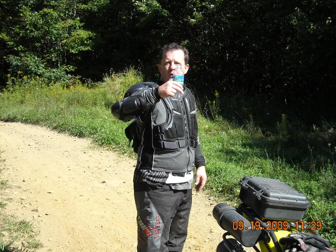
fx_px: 592
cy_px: 126
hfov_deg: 31.7
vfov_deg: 24.0
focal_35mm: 61
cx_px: 168
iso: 64
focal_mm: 9.87
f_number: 3.5
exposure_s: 1/369
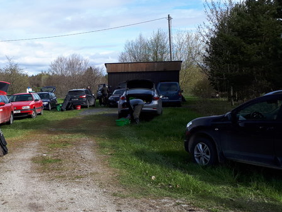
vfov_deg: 30.3
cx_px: 66
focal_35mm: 48
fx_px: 391
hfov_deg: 38.5
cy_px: 114
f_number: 1.9
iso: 40
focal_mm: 3.6
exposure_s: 1/943
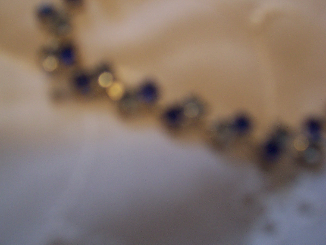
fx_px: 348
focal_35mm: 37
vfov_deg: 38.7
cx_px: 163
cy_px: 122
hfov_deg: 50.1
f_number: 2.8
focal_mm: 5.6
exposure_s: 1/30
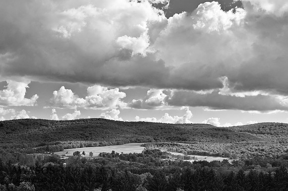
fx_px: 419
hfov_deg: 37.9
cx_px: 144
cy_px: 96
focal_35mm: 52
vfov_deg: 25.7
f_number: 8
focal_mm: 35
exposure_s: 1/250
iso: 200
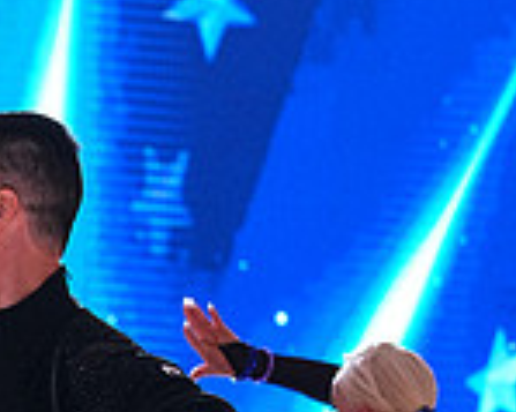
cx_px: -116
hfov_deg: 5.8
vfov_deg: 4.6
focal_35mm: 333
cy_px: 644
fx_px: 5082
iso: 2500
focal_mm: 91
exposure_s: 1/400
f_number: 4
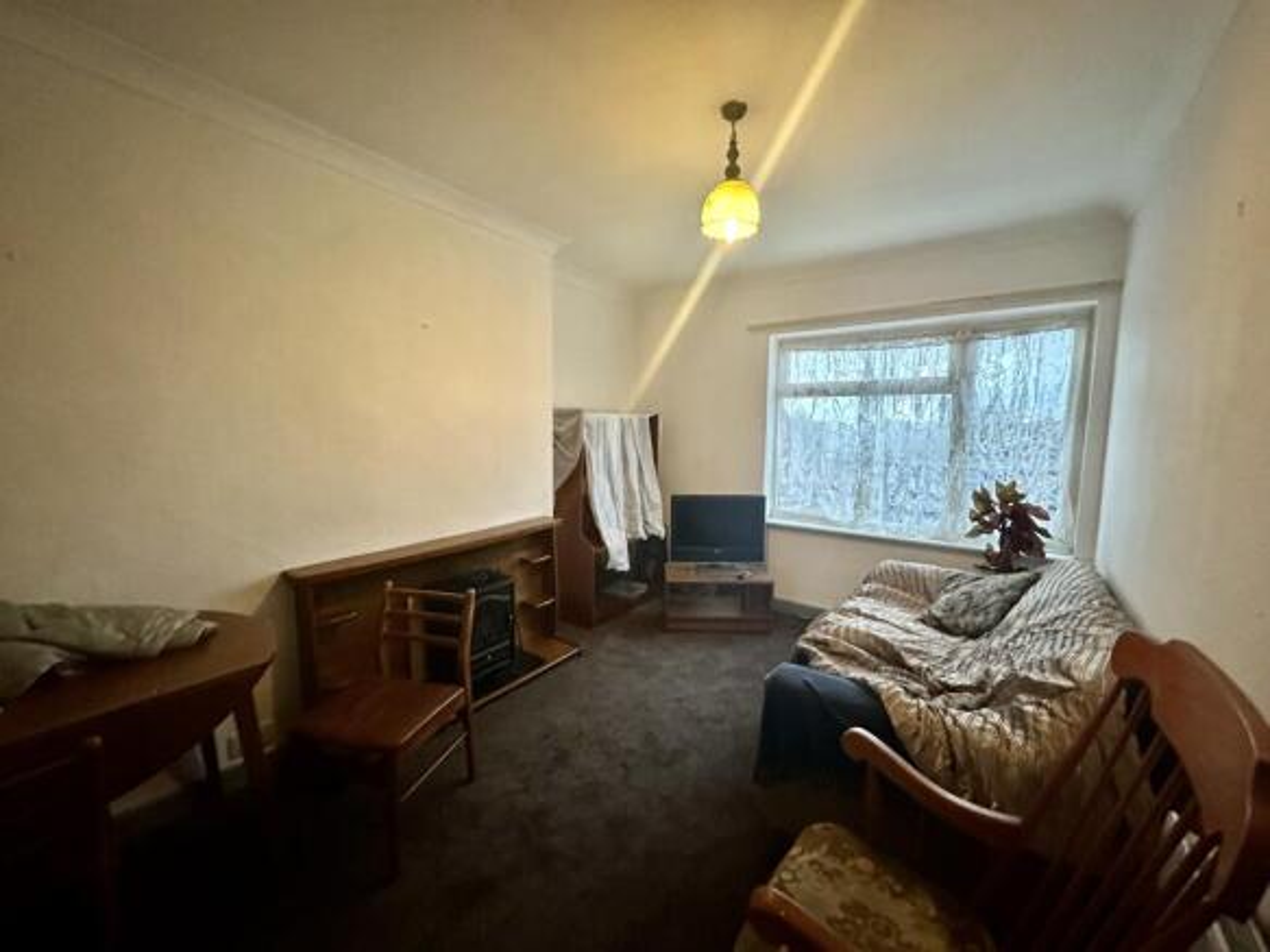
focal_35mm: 14
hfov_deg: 102.1
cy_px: 476
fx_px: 514
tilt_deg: -6.3
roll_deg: -0.5
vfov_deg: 85.7
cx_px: 635
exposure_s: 1/50
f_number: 2.2
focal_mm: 2.22
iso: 800
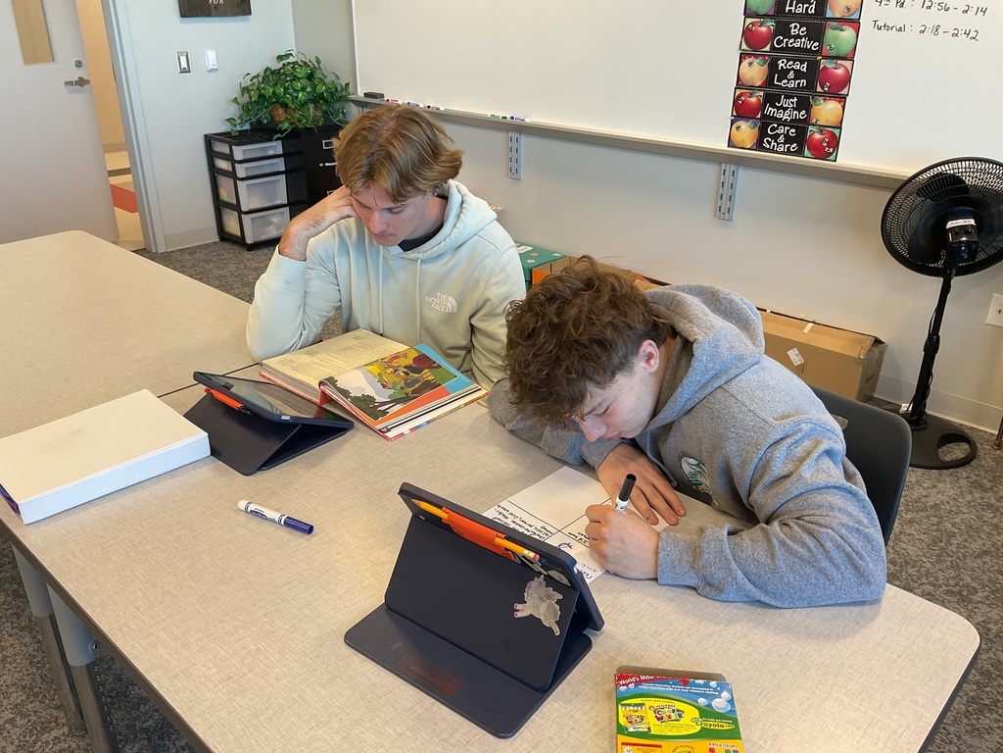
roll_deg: -0.8
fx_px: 840
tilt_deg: -26.2
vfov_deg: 48.2
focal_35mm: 29
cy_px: 376
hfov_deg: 61.7
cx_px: 502
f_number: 1.8
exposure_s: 1/60
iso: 50
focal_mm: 3
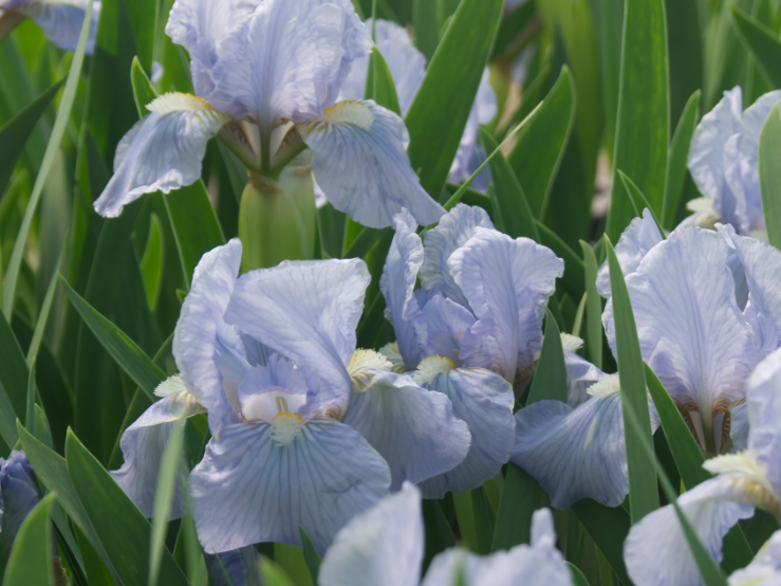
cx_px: 370
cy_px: 340
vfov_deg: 11.5
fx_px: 2905
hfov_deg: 15.3
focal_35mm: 129
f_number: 8
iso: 100
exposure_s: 1/100
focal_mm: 55
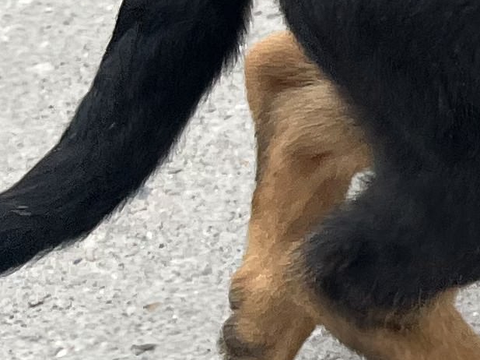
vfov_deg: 8.6
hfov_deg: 10.0
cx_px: 1195
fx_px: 2356
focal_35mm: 170
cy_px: -63
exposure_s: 1/469
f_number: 1.6
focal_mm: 5.1
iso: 50
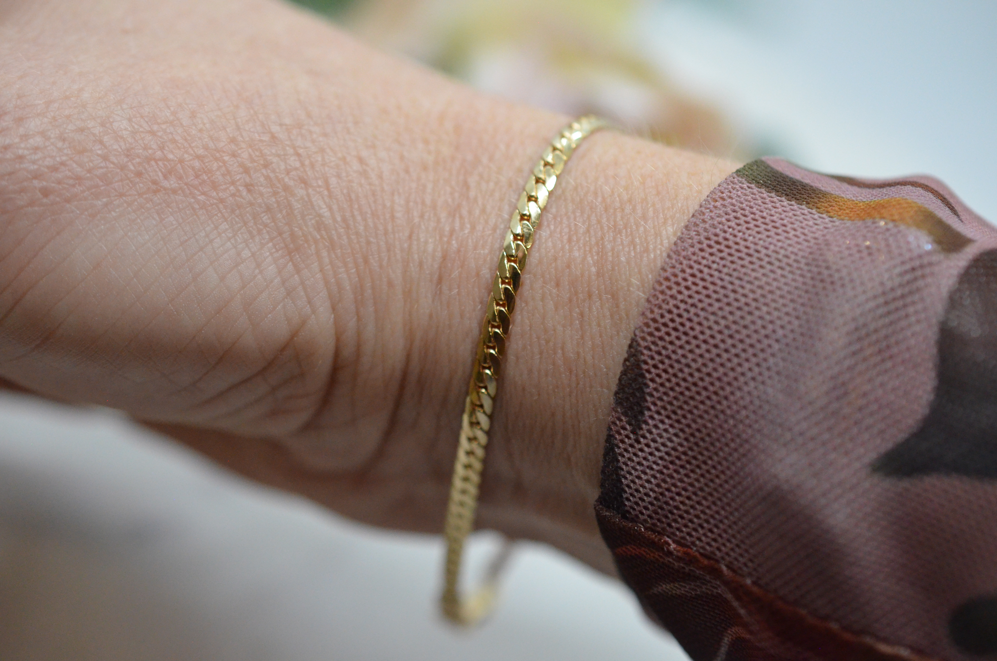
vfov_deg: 22.5
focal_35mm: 60
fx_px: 1658
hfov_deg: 33.5
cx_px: 498
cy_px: 330
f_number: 4
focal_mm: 40
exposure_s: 1/2000
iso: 3200
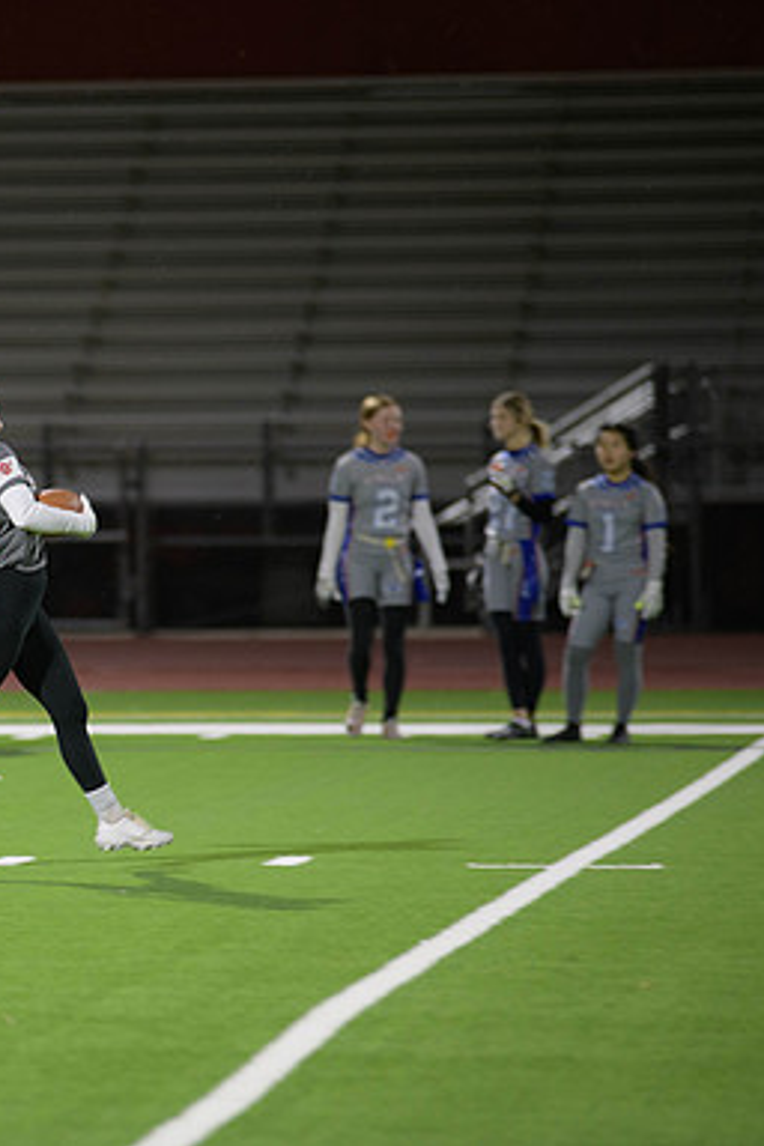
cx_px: -36
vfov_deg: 6.8
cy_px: 572
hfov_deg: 4.5
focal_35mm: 302
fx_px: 9613
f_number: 2.8
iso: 1100
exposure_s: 1/200
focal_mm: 200
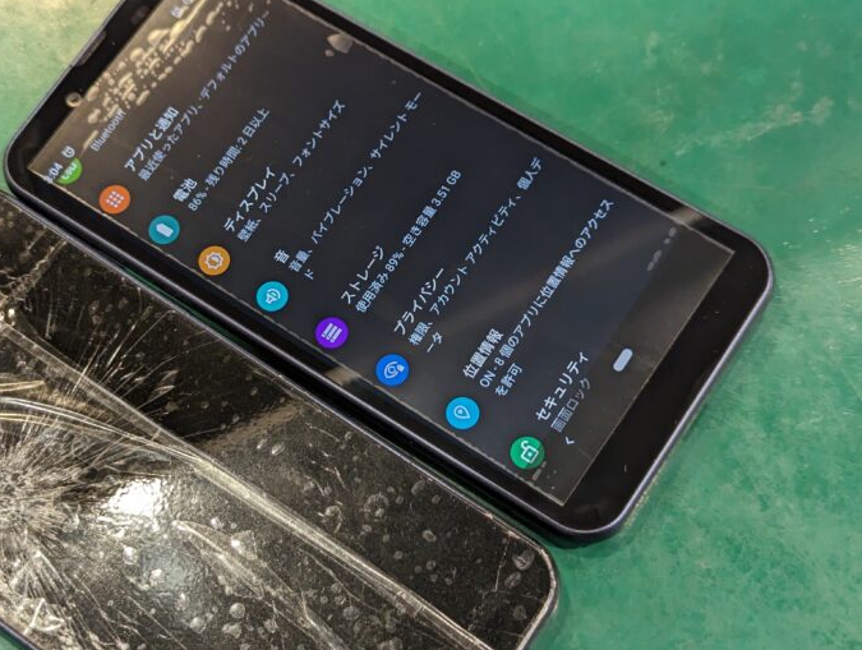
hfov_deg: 30.1
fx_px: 1597
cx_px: 315
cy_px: 367
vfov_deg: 23.0
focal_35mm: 64
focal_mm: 6.81
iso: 239
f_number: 1.85
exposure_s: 1/99.9
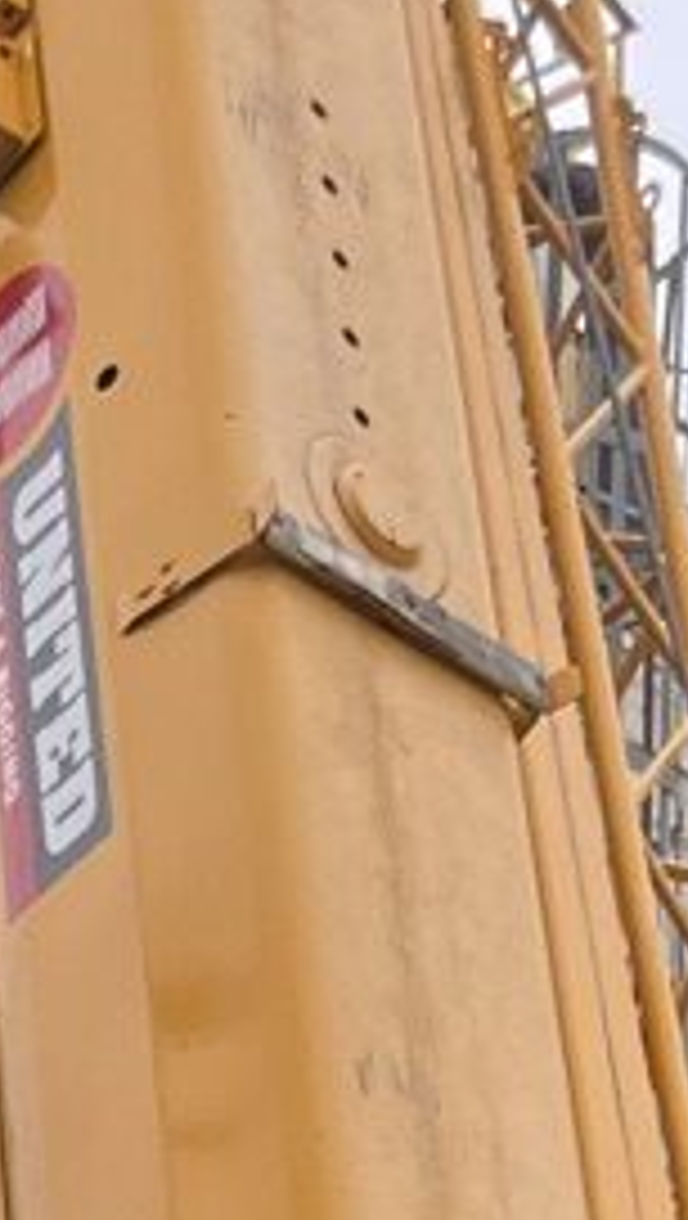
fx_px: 5401
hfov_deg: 7.1
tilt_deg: +20.8
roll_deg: -4.6
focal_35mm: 167
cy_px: 2350
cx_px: -531
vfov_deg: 11.7
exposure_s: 1/240
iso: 40
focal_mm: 5.1
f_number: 1.6
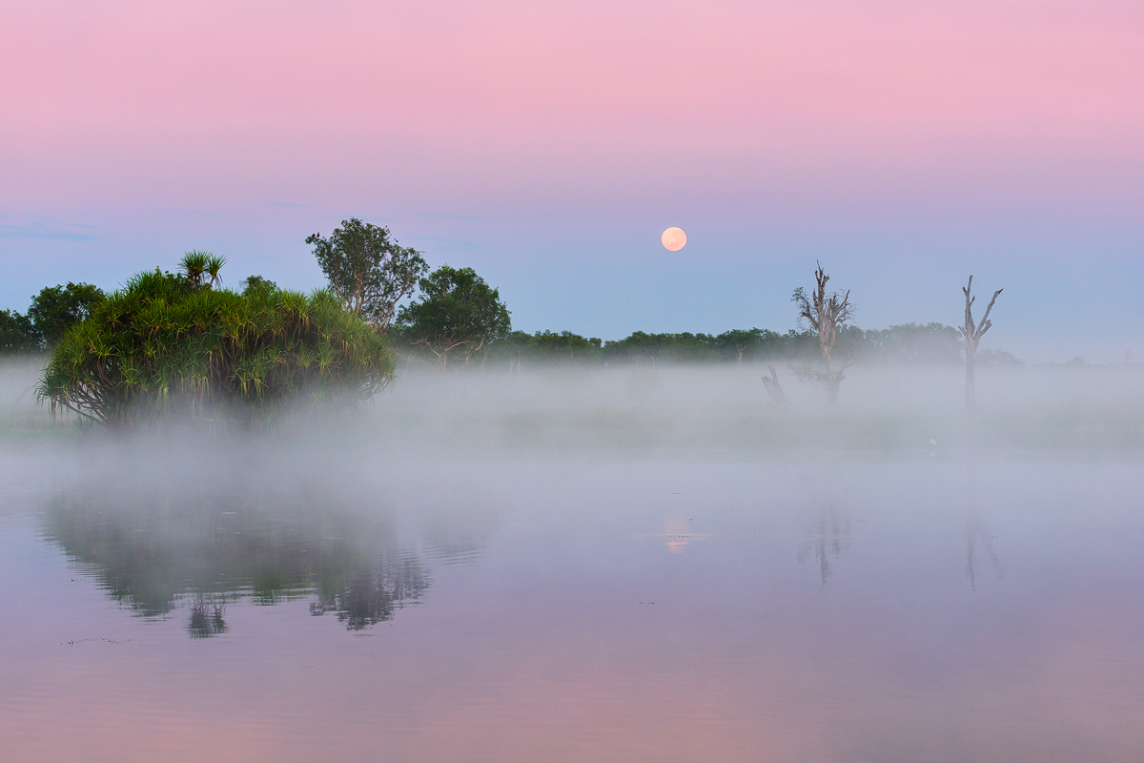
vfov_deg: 16.7
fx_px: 2606
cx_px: 572
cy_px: 382
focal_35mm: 82
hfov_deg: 24.8
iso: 160
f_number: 11
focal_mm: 82
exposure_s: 1/10
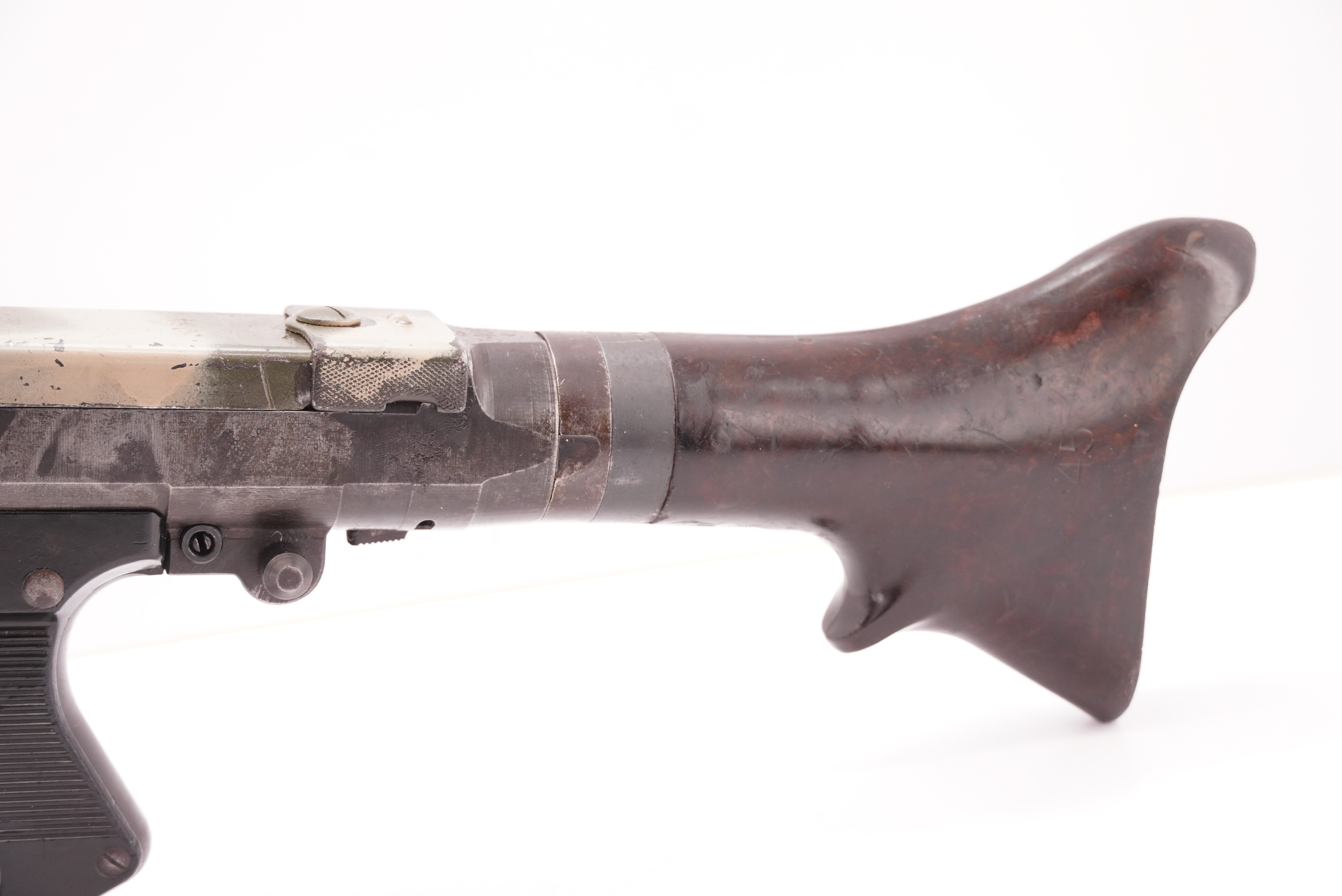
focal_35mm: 66
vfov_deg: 20.6
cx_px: 671
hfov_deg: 30.5
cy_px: 448
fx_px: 2462
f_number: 5.6
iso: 1000
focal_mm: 44
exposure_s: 1/125
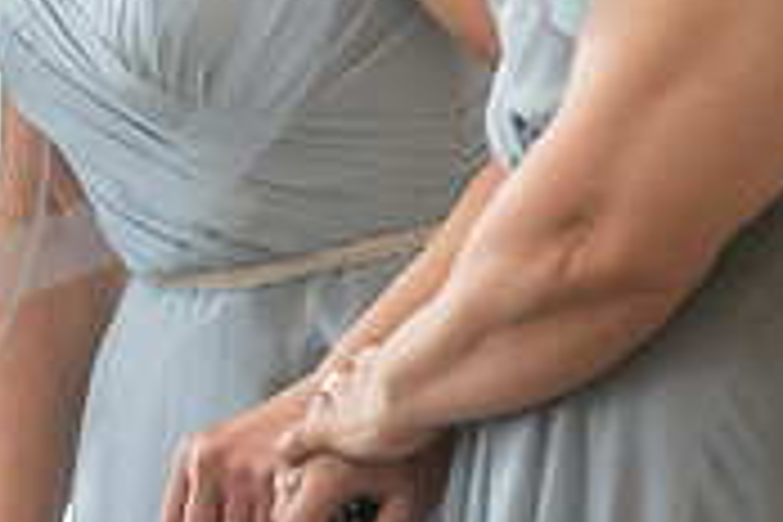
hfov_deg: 3.1
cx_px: -189
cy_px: -245
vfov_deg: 2.1
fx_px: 14528
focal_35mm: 668
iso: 640
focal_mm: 200
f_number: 2.8
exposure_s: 1/250
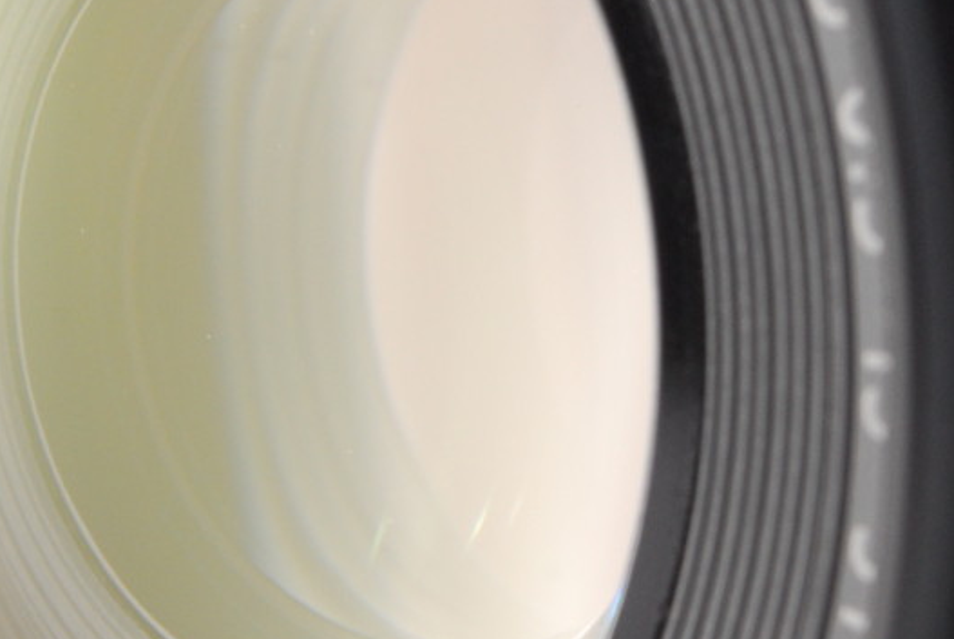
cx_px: 454
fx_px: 6648
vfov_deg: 5.5
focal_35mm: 251
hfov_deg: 8.2
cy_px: 240
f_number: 16
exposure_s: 1/200
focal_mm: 55
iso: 320
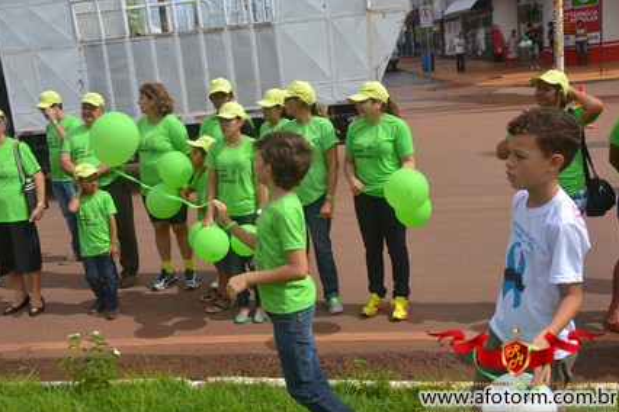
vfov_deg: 35.1
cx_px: 298
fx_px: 653
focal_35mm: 38
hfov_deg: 50.7
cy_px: 205
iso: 100
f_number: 9
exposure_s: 1/320
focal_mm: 24
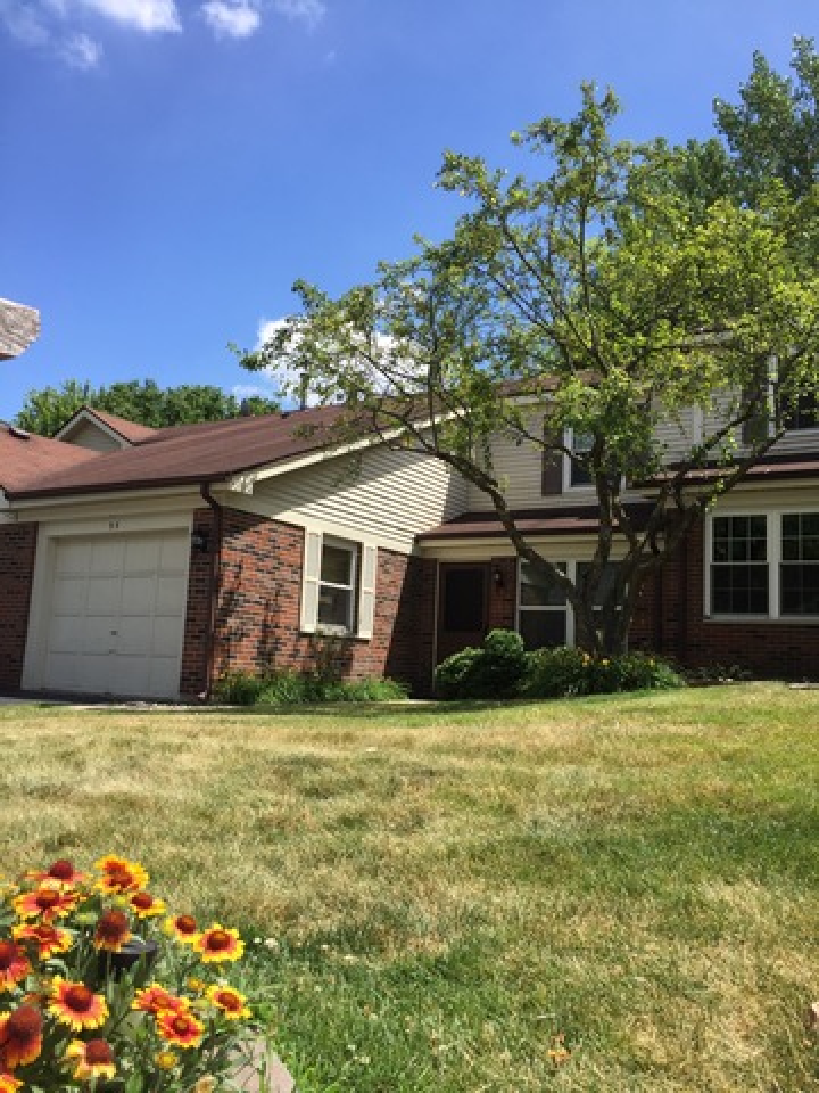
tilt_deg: +6.5
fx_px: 915
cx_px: 410
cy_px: 546
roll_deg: -3.6
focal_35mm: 29
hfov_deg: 48.2
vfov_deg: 61.7
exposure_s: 1/1364
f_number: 2.2
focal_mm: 4.15
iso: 32
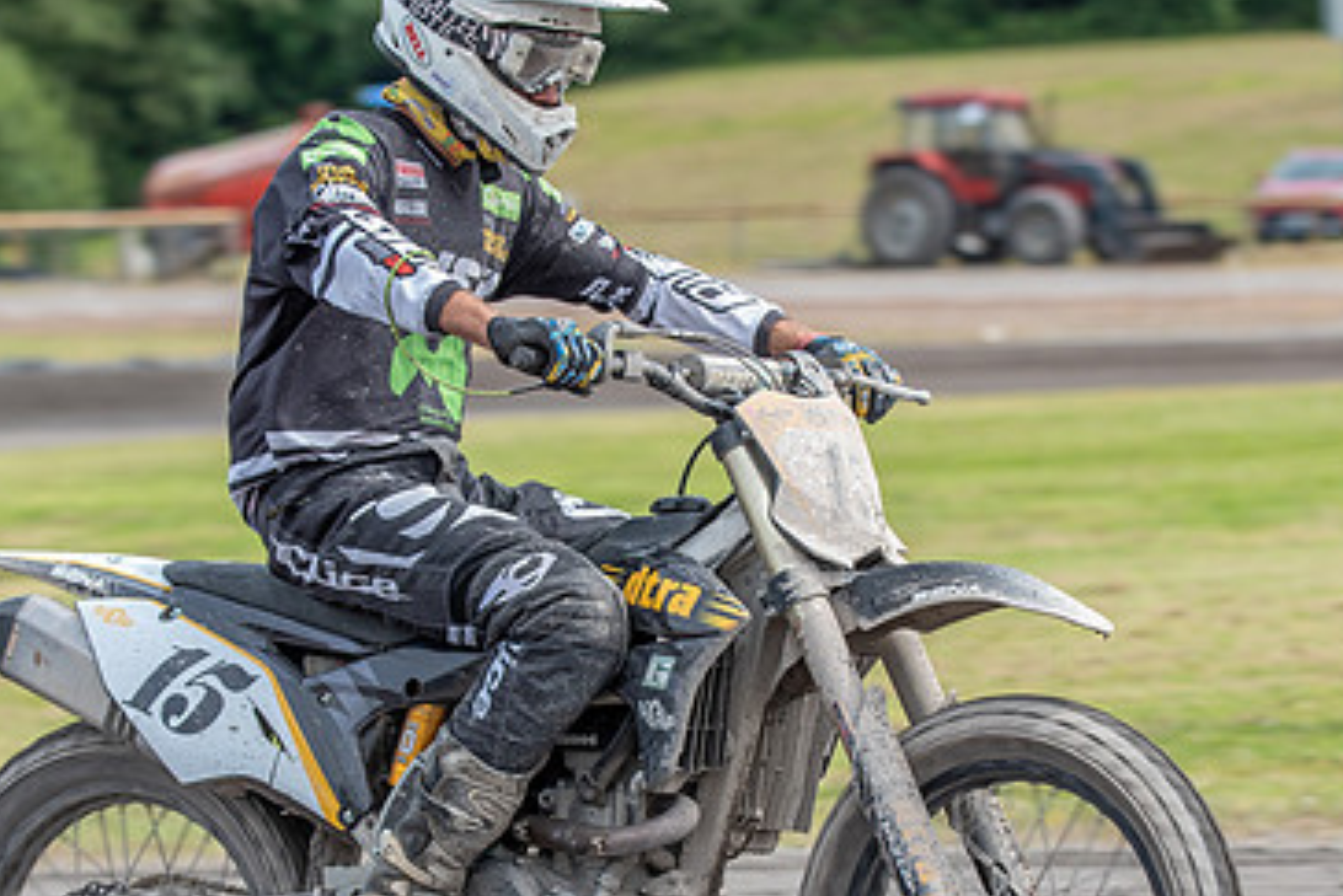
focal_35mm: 332
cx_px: 660
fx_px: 12390
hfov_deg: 6.2
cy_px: 625
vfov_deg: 4.1
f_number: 5.6
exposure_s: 1/400
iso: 200
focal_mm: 150
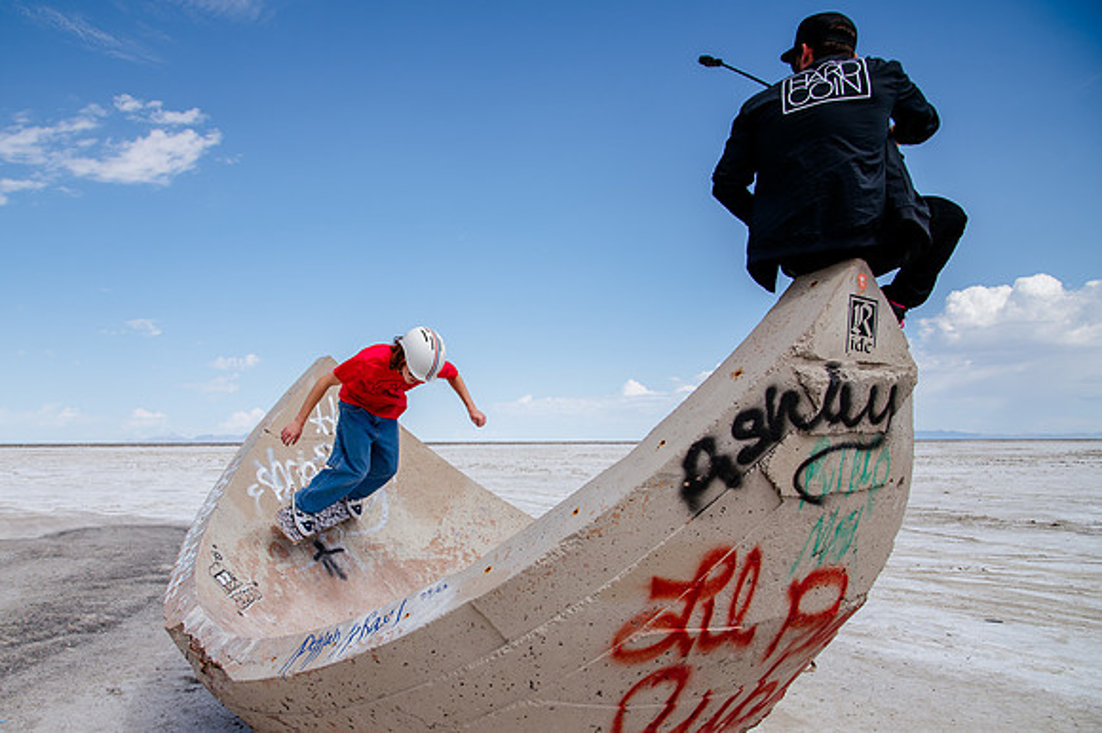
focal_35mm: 28
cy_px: 427
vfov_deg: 45.8
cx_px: 460
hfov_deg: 64.7
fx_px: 864
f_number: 6.3
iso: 160
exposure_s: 1/800
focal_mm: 24
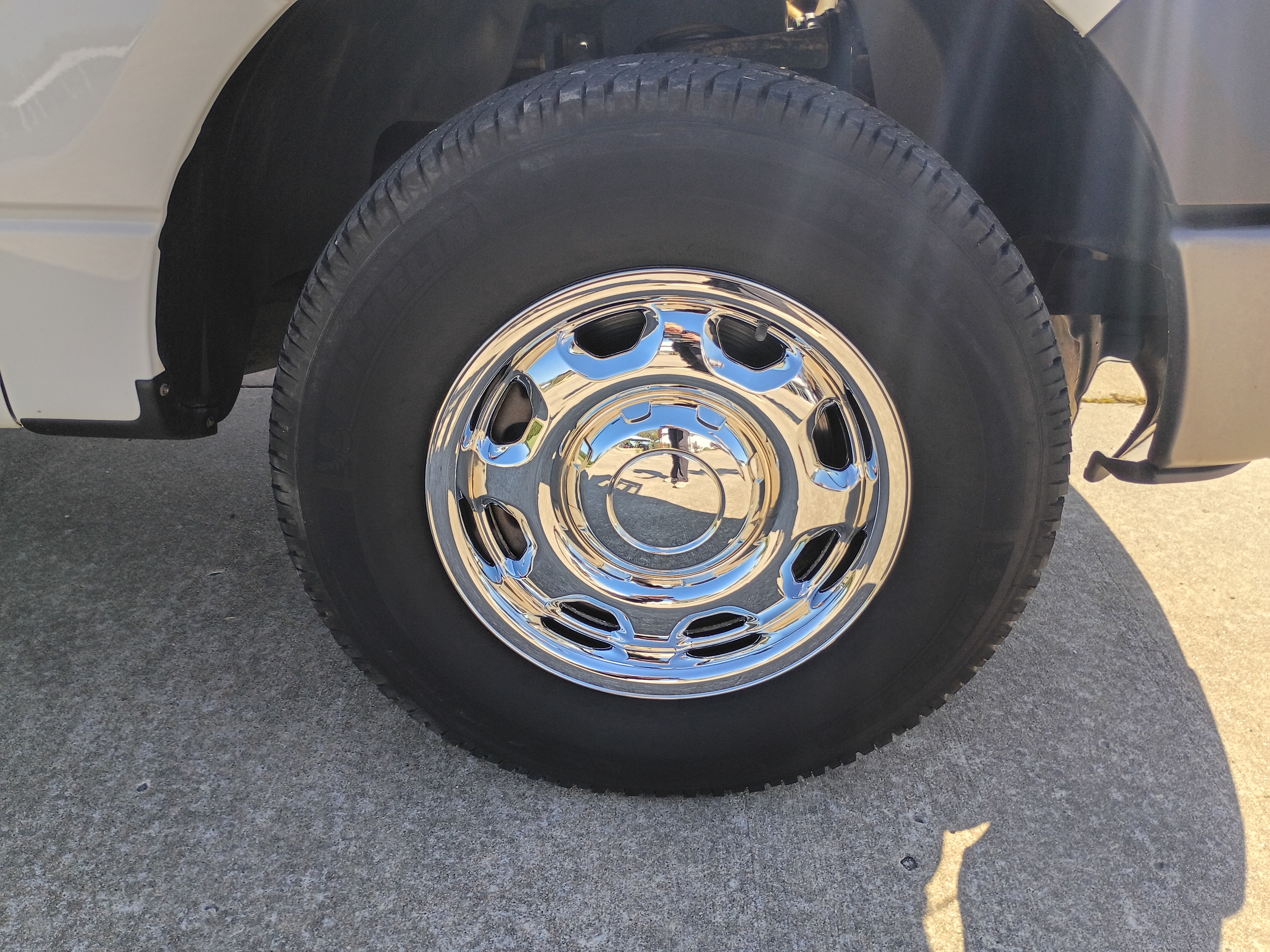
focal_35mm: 29
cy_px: 476
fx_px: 1064
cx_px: 635
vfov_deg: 48.2
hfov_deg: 61.7
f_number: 1.8
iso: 100
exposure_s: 1/280
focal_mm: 4.27
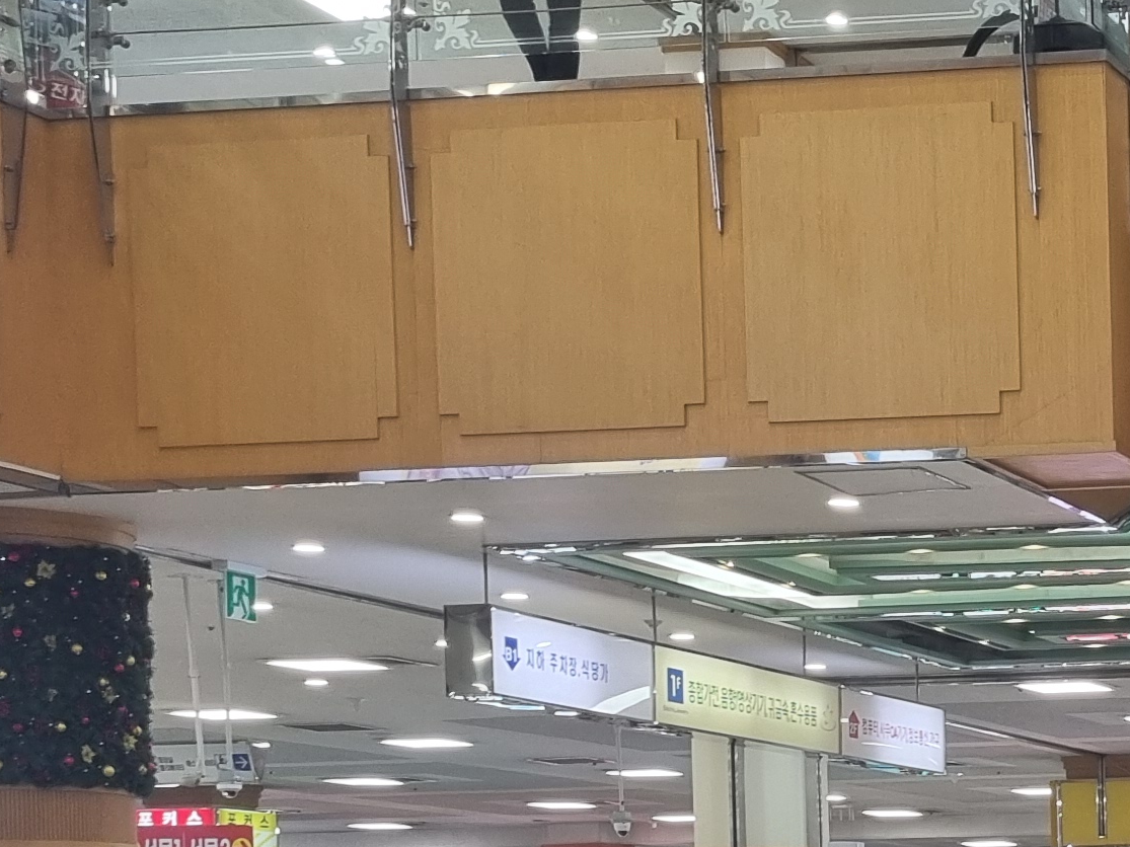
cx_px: 1723
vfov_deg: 15.0
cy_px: 1101
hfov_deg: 18.4
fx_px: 3068
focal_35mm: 94
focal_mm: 5.4
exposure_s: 1/120
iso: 160
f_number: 1.8
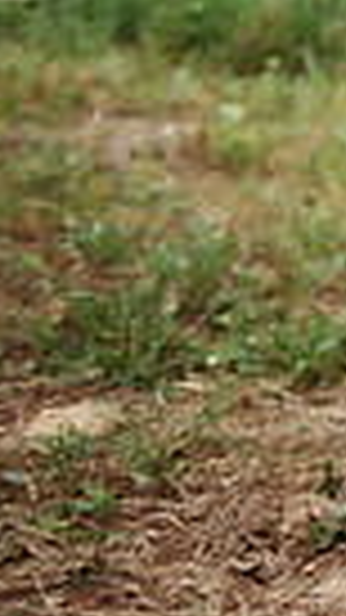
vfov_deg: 17.1
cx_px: 1254
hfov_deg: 7.6
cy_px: 70
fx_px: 2024
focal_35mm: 124
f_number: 2.8
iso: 200
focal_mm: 28
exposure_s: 1/125
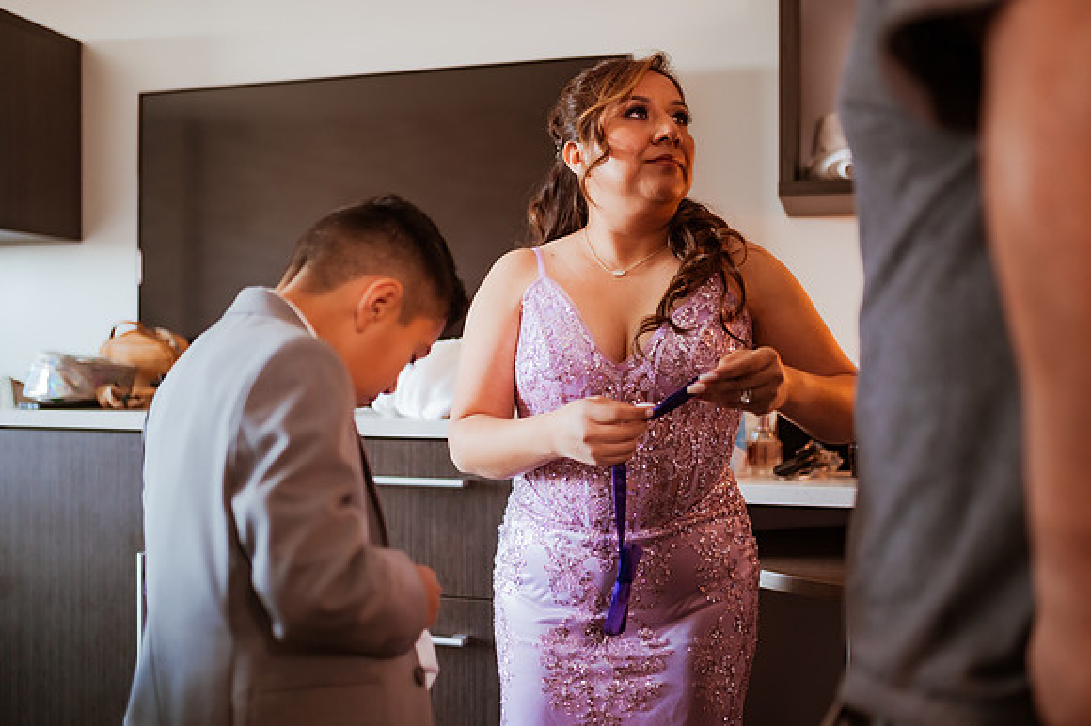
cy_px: 363
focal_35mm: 35
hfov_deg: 54.5
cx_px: 546
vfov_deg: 37.8
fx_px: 1060
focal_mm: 35
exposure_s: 1/500
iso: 800
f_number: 1.4
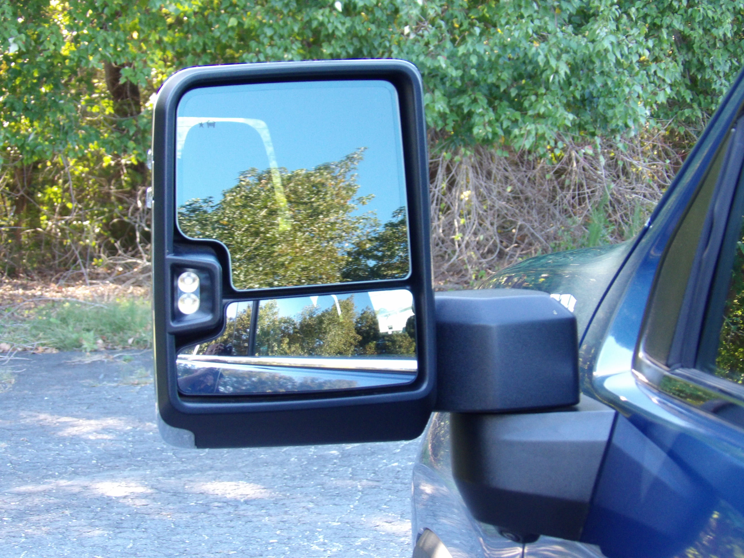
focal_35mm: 102
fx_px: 2192
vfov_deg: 14.5
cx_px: 372
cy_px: 279
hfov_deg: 19.3
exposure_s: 1/50
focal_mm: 18.2
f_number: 4.2
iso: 393
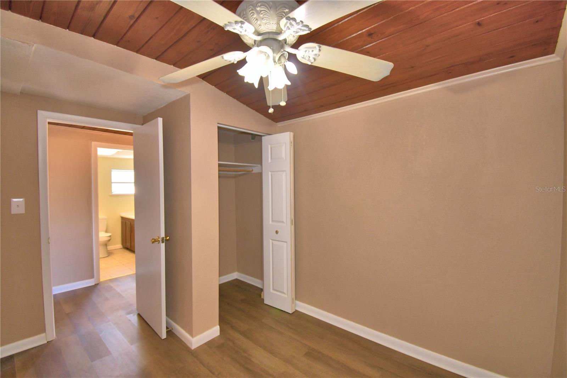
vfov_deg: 77.3
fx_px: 236
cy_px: 189
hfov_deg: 100.4
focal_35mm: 15
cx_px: 284
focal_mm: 10
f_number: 4.5
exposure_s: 1/30
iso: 200
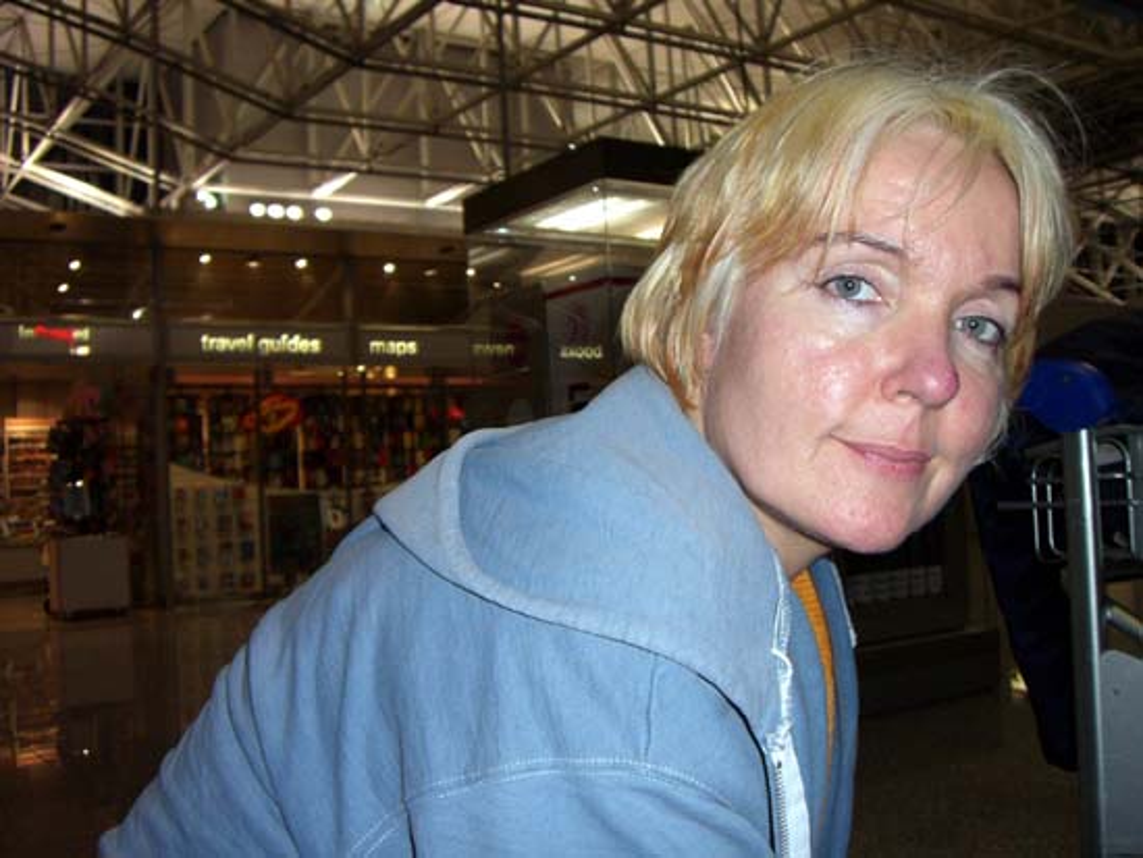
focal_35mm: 38
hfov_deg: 49.0
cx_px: 572
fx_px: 1255
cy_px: 429
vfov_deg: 37.7
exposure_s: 1/60
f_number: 2.7
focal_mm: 6.2
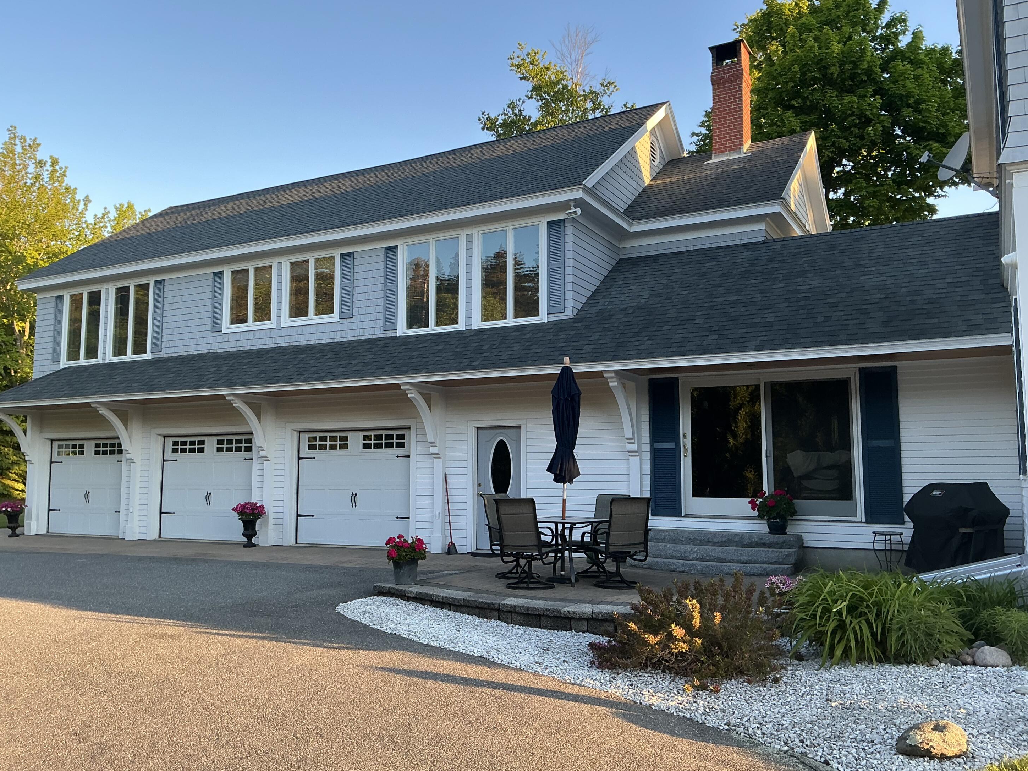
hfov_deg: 61.7
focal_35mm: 29
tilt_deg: +6.6
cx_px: 497
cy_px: 388
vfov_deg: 48.2
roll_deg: +1.2
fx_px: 861
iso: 25
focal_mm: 3
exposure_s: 1/122
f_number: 1.8
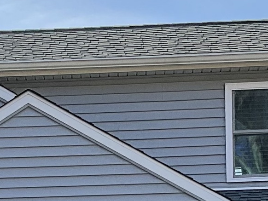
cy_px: 386
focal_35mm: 153
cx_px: 78
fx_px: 1185
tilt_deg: -1.3
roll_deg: +0.8
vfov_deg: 9.2
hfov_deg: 12.9
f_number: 1.8
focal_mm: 3
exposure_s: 1/700
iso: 16
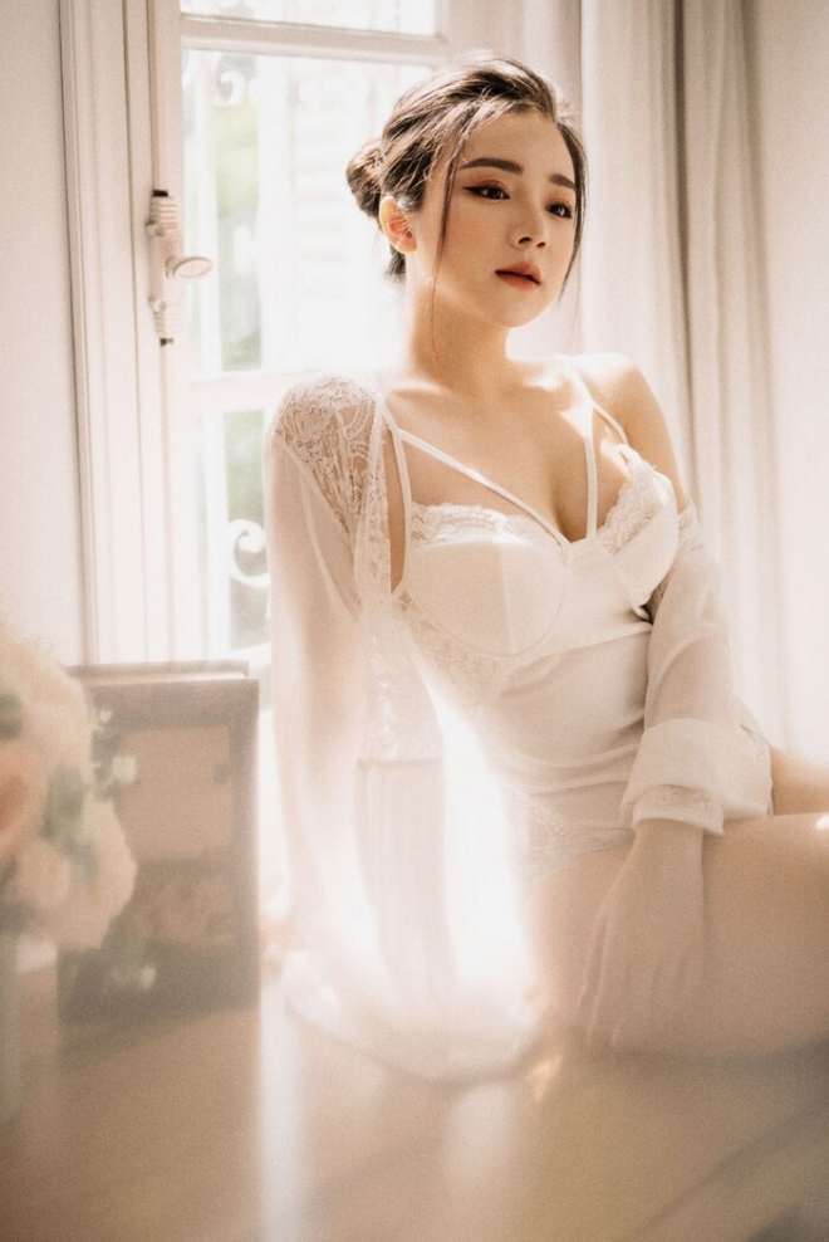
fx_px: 1725
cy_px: 621
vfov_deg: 39.6
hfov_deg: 27.0
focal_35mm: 50
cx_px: 414
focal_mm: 50
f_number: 1.4
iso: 125
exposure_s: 1/1000
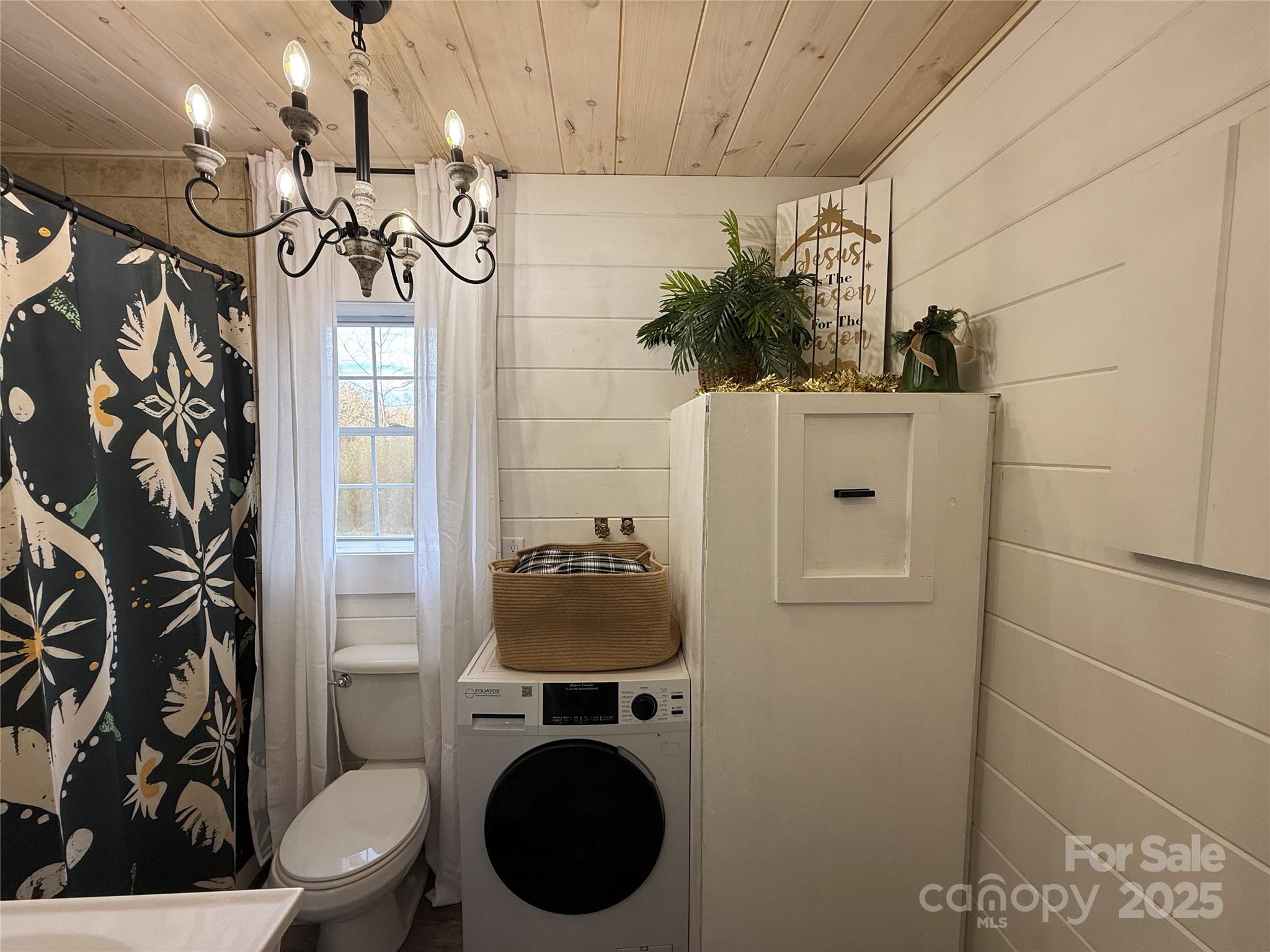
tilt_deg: -4.2
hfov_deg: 102.1
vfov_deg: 85.7
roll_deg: +0.5
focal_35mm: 14
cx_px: 635
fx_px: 514
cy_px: 476
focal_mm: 2.22
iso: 80
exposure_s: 1/120
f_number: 2.2
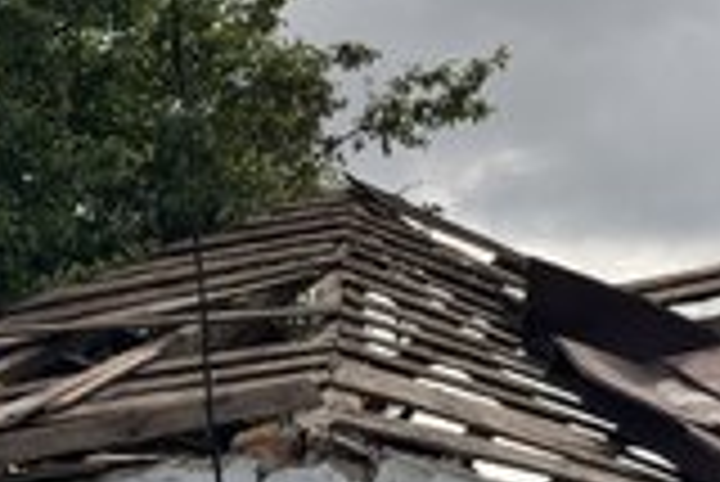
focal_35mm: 125
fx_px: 2502
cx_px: 621
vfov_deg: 11.0
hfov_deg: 16.2
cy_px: 284
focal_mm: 6.76
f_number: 1.78
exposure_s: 1/8772
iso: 80
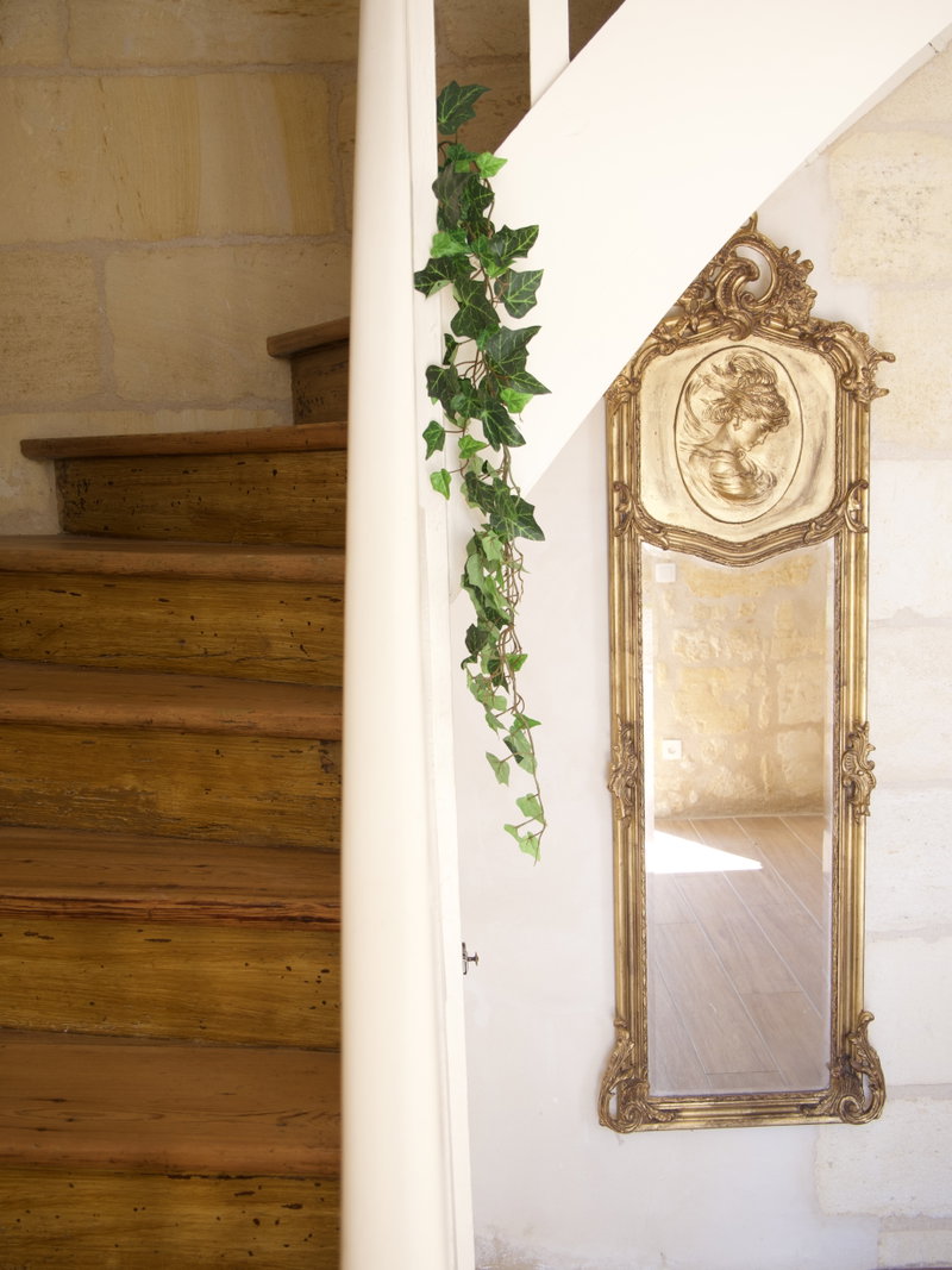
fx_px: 1247
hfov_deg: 41.8
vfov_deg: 54.0
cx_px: 476
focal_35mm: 34
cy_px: 635
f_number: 4.5
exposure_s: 1/50
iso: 200
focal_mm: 17
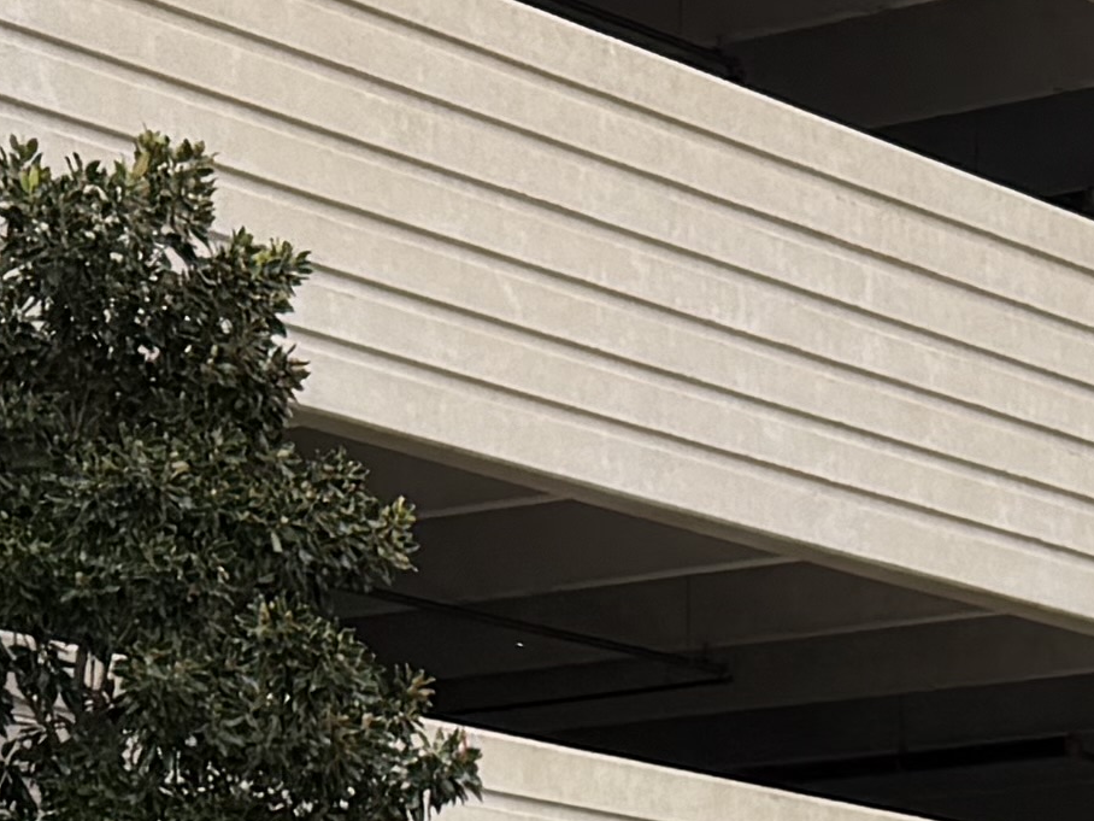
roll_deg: -1.0
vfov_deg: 8.8
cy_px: 2078
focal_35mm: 151
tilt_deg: -6.7
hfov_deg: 13.1
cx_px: 764
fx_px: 4772
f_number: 1.78
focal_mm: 6.76
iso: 80
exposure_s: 1/955
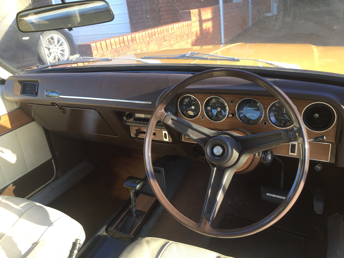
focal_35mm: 29
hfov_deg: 61.7
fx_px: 288
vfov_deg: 48.2
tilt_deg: -22.7
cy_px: 129
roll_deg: +6.0
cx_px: 172
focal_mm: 4.15
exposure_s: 1/115
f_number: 2.2
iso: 32
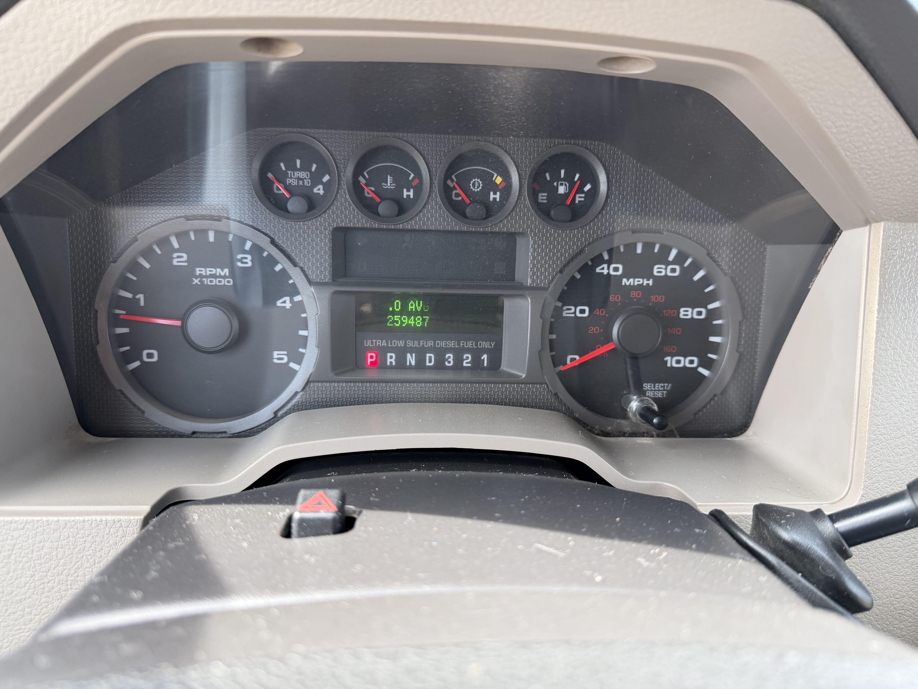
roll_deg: +0.0
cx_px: 459
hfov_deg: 71.6
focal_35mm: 24
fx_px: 636
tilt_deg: -31.2
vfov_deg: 56.8
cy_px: 344
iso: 125
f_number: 1.78
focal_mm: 6.76
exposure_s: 1/190
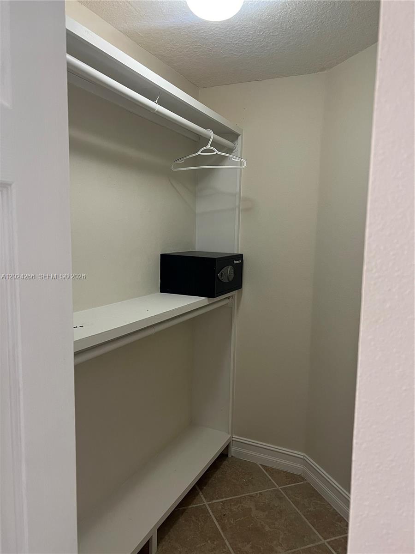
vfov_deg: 67.3
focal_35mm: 26
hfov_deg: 53.1
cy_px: 277
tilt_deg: -8.2
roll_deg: -0.9
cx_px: 208
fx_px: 416
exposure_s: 1/60
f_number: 1.5
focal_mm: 5.7
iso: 160
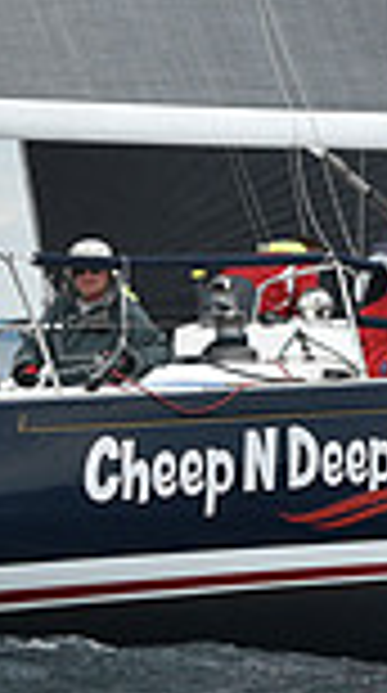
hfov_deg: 4.4
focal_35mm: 277
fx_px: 5081
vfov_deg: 7.8
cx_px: 207
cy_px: 349
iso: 250
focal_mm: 70
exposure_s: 1/800
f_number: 6.3
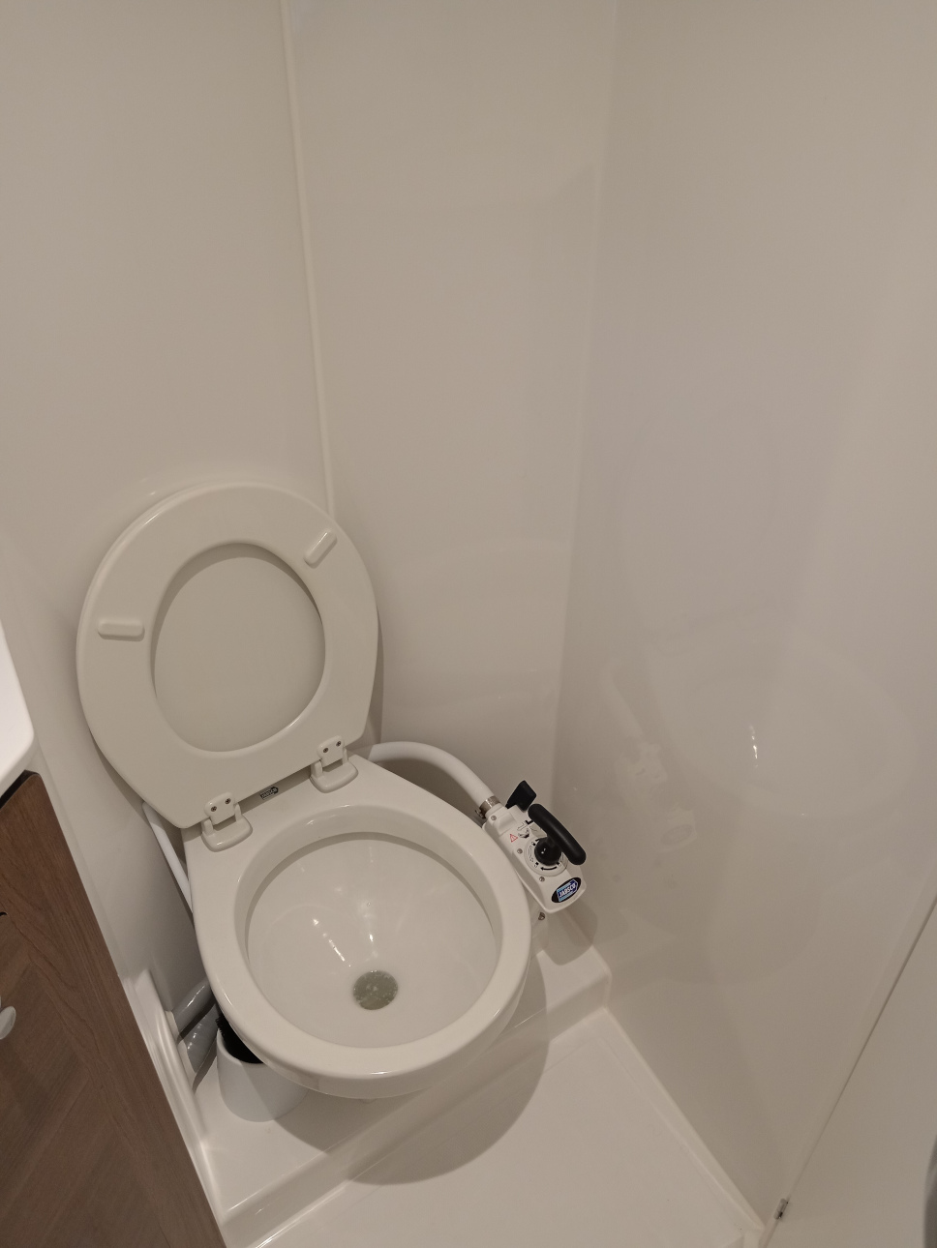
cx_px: 468
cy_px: 624
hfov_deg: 51.4
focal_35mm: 27
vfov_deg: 65.3
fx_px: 974
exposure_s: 1/50
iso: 566
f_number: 1.9
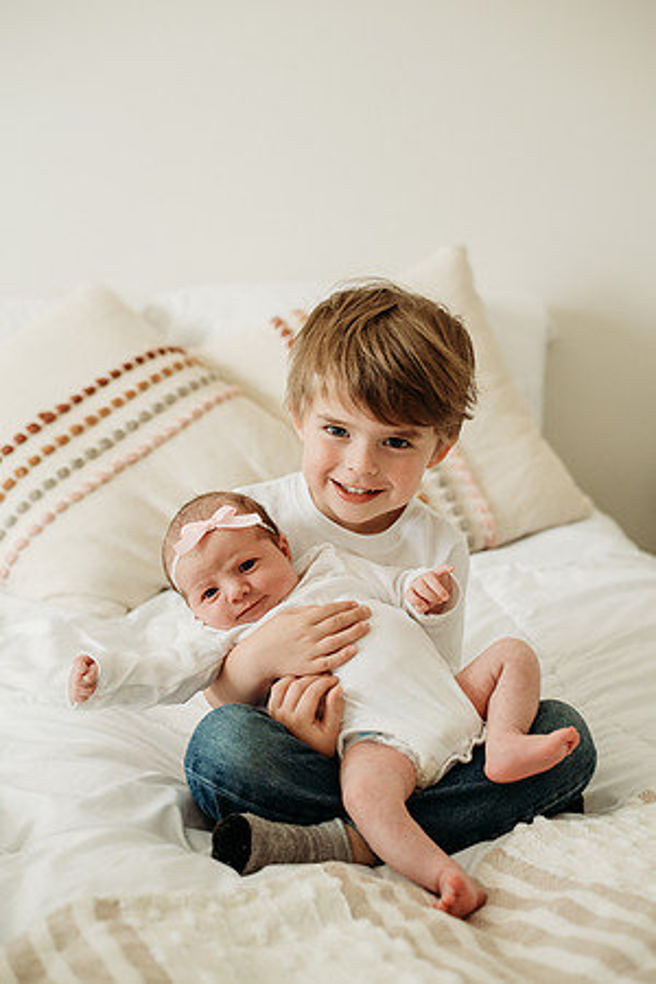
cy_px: 492
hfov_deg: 27.0
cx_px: 328
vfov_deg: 39.6
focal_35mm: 50
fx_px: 1367
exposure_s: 1/250
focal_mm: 50
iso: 800
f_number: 2.8
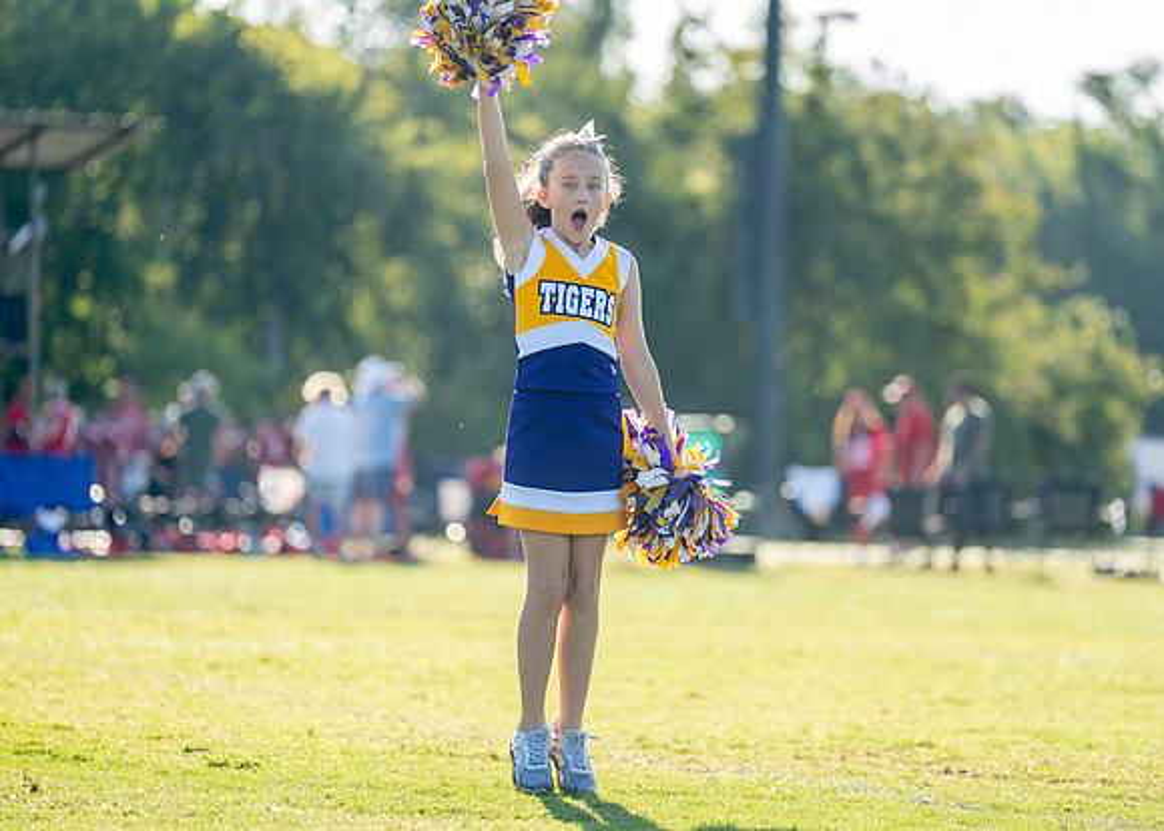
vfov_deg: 8.0
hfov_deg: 11.2
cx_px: 618
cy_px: 414
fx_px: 5961
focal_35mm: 180
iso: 400
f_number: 2.8
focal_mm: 165
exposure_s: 1/2000
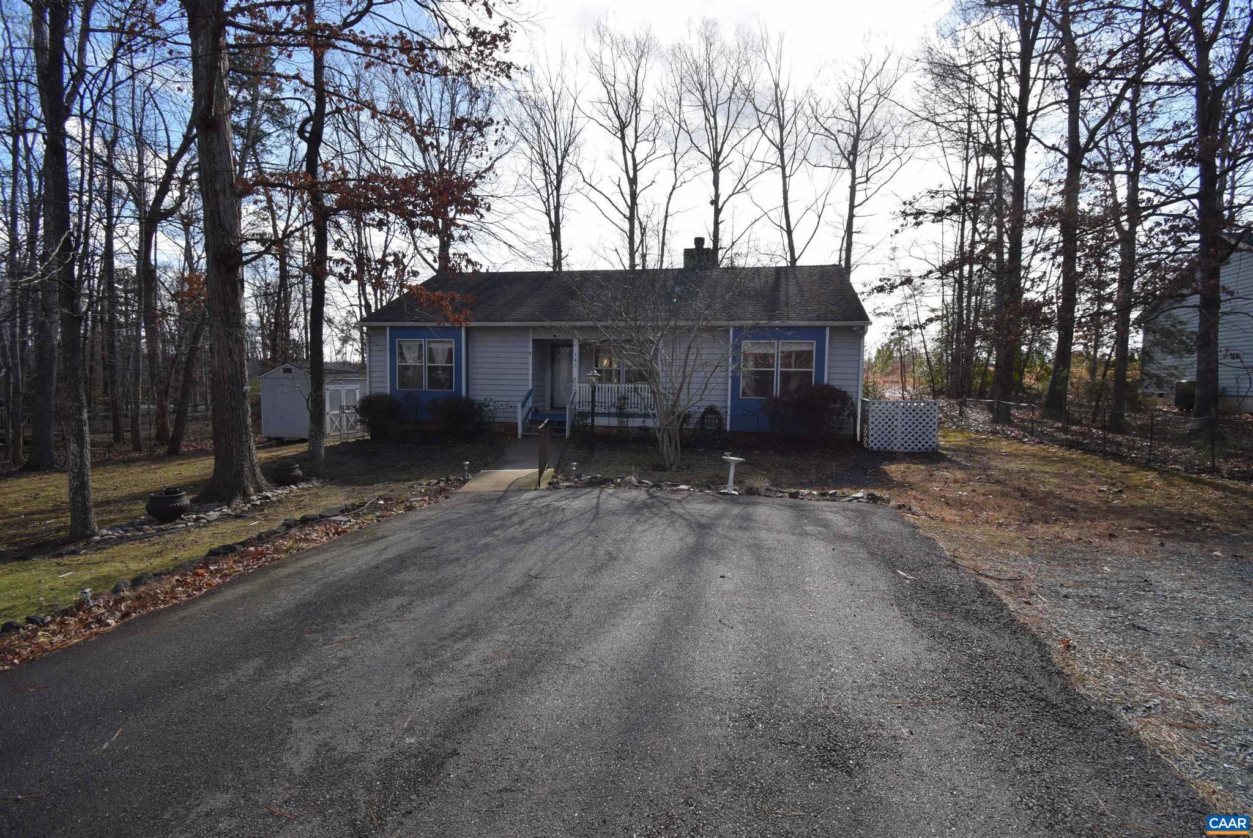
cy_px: 419
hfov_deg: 100.3
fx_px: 522
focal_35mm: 15
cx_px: 626
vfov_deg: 77.4
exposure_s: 1/250
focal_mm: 10
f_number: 8
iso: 200
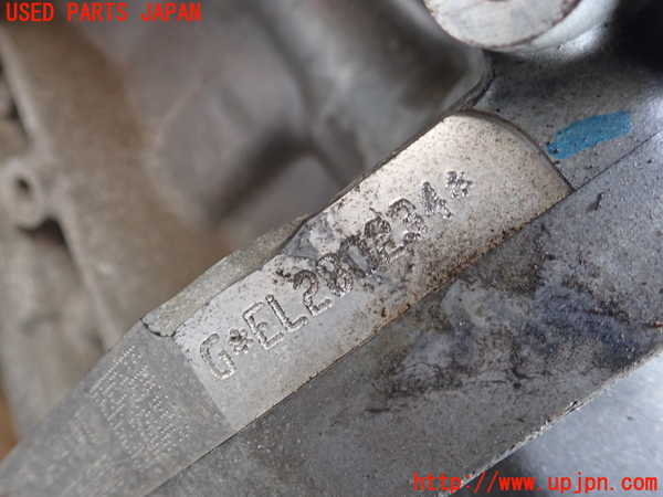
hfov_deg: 60.0
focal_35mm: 30
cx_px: 332
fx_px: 575
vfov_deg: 46.8
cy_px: 248
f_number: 2.3
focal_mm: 5.4
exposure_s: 1/30
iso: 500
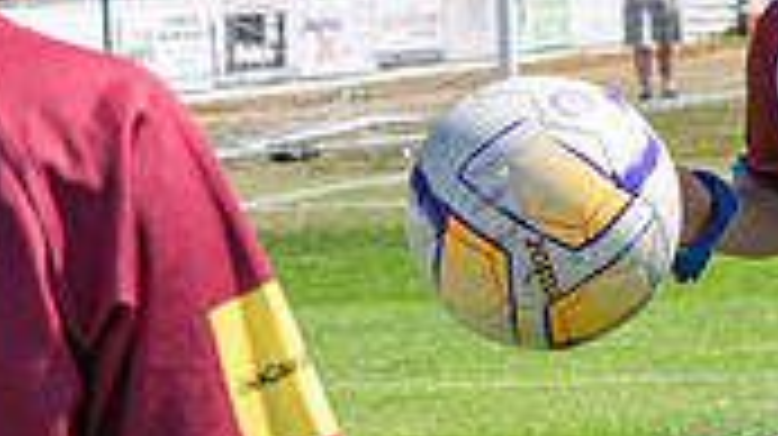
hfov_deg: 8.4
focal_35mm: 255
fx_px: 5256
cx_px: 639
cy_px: 652
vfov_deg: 4.7
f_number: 4
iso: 200
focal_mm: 35
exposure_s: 1/1600
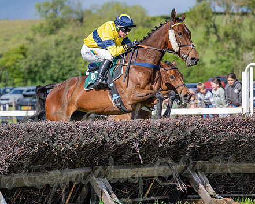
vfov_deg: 6.4
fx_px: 1817
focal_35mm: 241
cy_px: 93
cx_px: 90
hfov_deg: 8.0
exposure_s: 1/1600
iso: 80
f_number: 2.8
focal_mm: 103
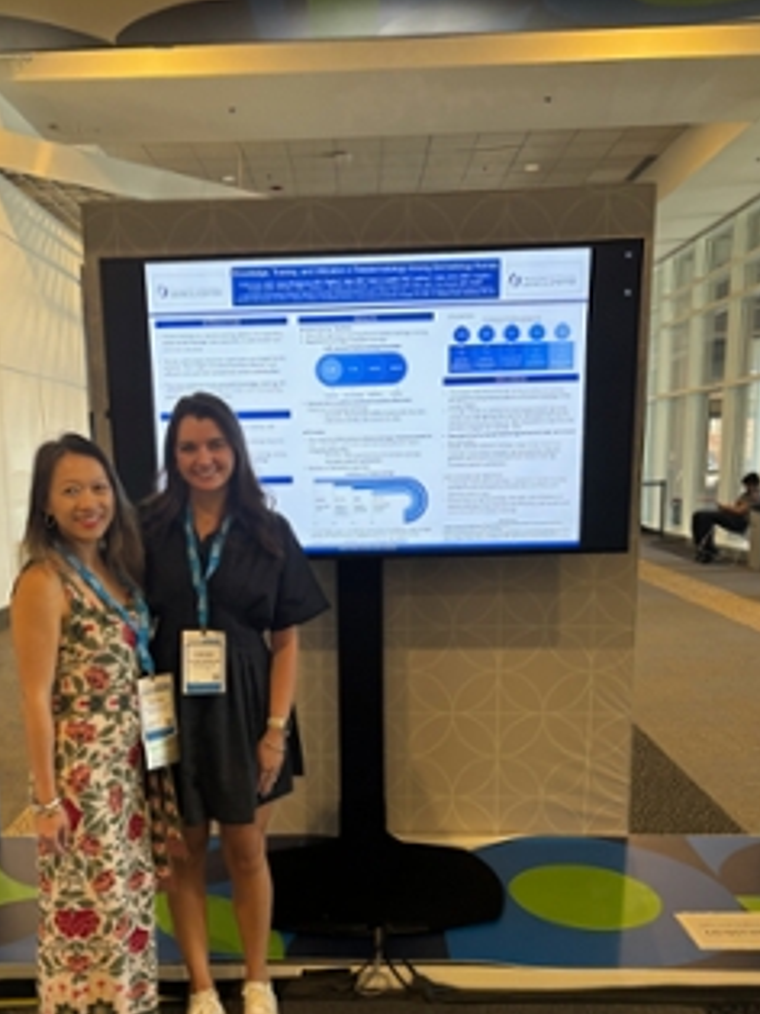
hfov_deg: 42.8
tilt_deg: -10.6
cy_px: 637
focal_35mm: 33
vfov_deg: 54.7
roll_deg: +0.6
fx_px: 967
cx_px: 316
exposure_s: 1/120
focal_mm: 5.96
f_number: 1.6
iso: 40
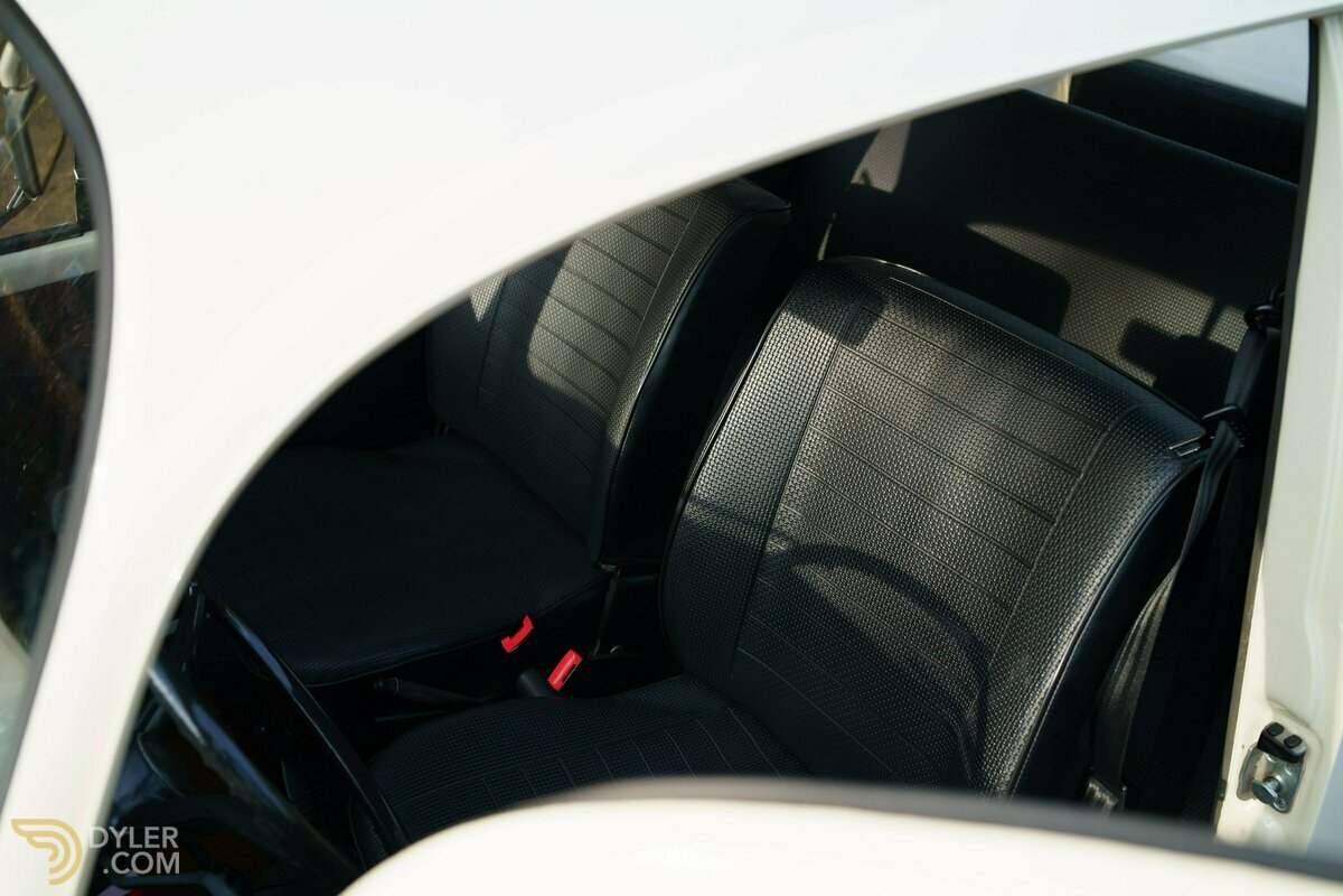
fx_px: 1306
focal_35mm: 35
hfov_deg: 54.4
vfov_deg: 37.9
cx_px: 672
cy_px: 448
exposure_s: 1/160
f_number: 5
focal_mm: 35
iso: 500
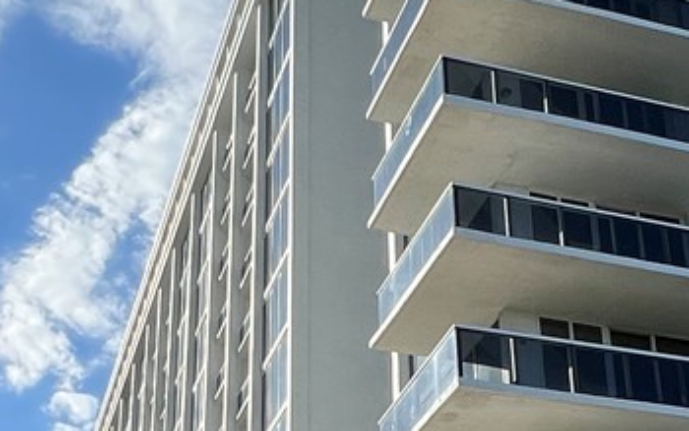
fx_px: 1183
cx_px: 297
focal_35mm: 63
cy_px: 496
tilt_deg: +23.1
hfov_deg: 32.4
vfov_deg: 19.6
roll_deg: +0.5
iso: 32
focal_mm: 1.57
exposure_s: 1/2320
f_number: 1.8
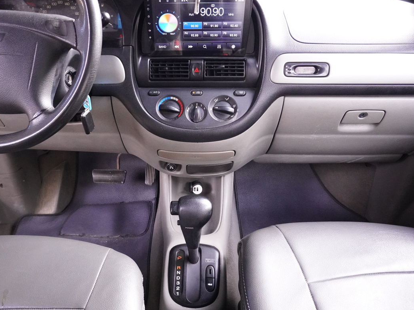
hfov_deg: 59.7
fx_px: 359
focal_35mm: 30
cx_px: 179
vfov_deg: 46.8
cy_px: 157
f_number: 3.5
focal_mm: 18
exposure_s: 1/250
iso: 6400
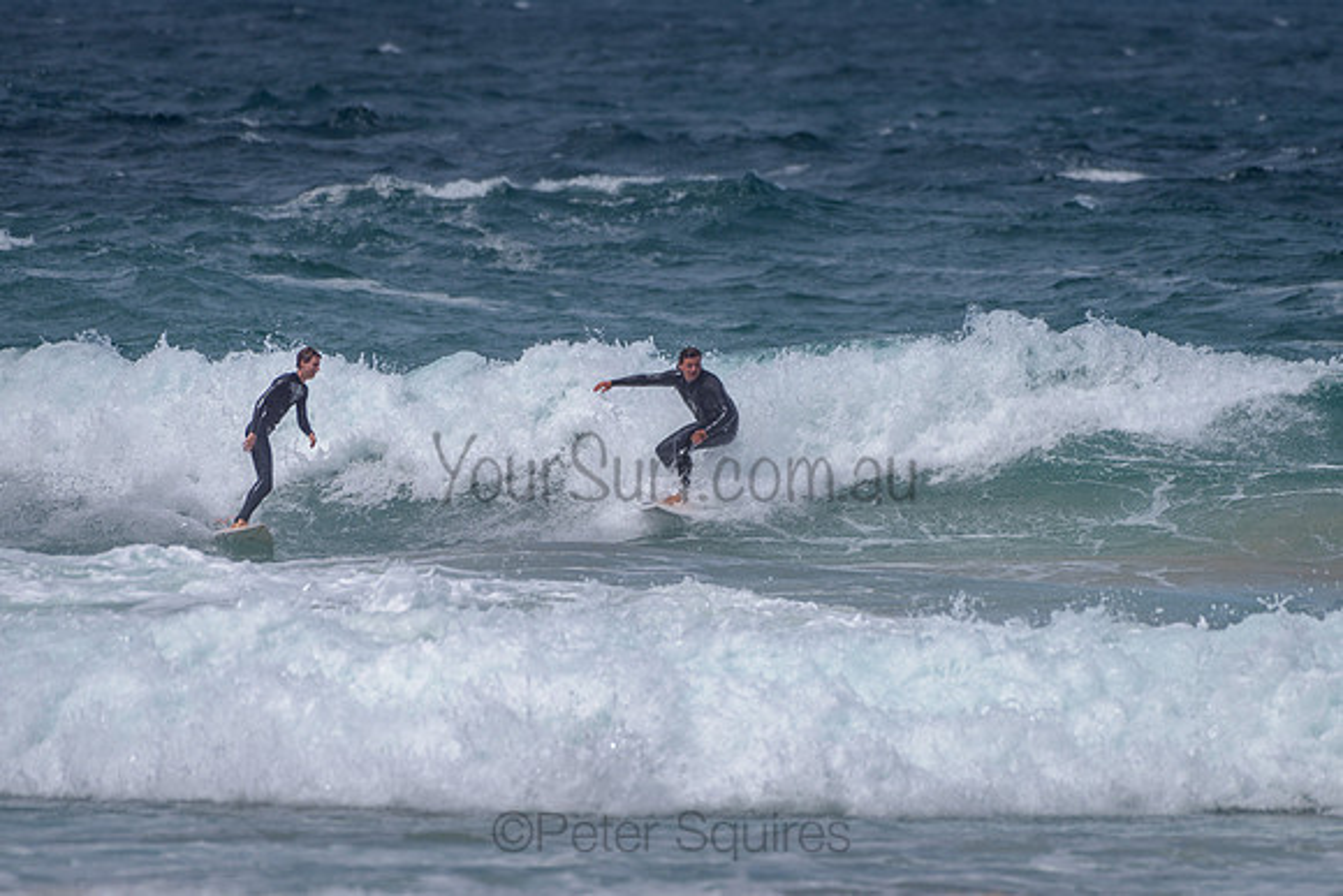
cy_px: 458
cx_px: 705
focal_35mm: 613
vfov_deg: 2.2
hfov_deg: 3.4
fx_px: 22885
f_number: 5.6
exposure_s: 1/2000
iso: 72
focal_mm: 500
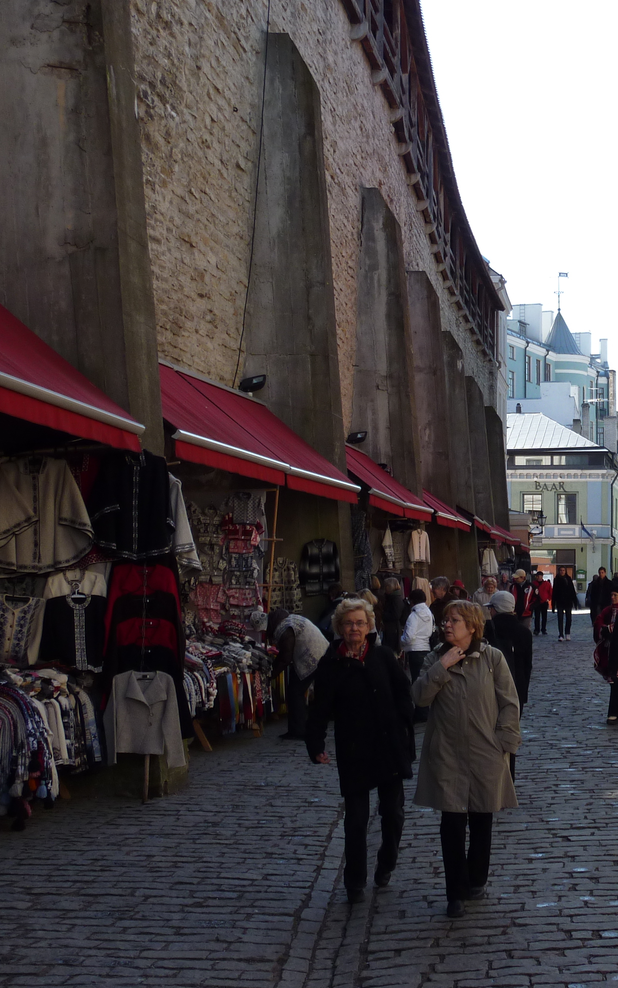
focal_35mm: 60
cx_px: 596
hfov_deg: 21.0
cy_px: 496
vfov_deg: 34.0
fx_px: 1617
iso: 80
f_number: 4
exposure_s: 1/320
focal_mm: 6.9
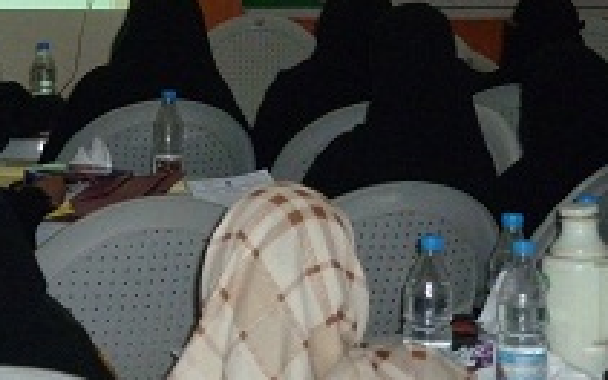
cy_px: -43
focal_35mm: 158
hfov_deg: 13.2
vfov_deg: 8.2
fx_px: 2619
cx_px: 179
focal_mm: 11.4
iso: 500
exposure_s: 1/80
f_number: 3.9
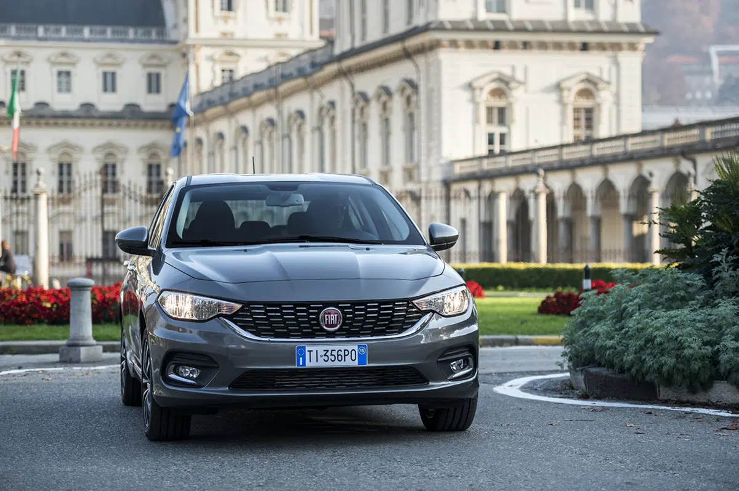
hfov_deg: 20.8
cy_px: 246
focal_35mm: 98
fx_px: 2009
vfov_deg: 13.9
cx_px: 370
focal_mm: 98
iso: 100
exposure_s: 1/1000
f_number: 3.2
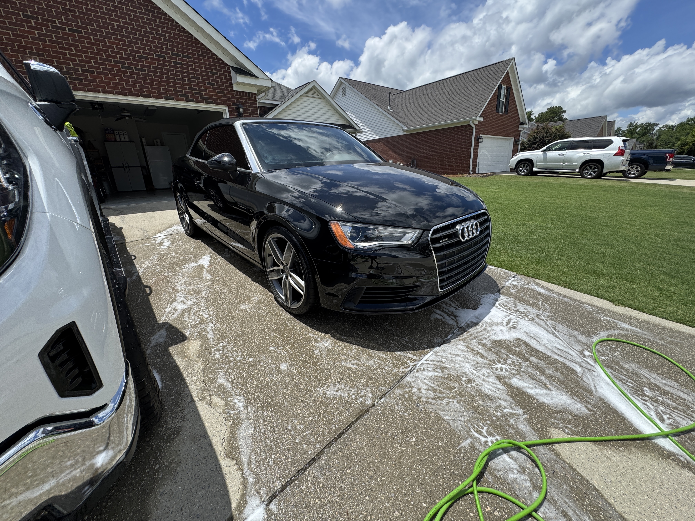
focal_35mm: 14
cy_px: 260
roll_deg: +0.7
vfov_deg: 85.7
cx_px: 348
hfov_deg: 102.1
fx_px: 281
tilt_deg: -19.8
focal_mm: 2.22
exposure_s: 1/1600
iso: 40
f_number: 2.2
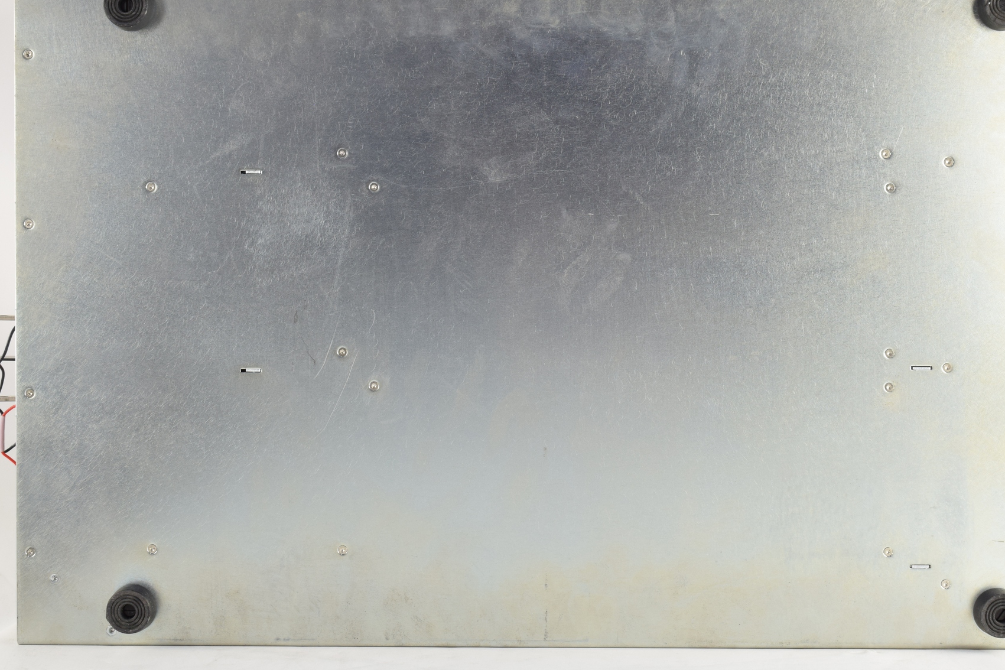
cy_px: 309
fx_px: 1814
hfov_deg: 30.9
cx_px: 544
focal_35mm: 65
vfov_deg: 20.9
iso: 500
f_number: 10
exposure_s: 1/30
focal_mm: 36
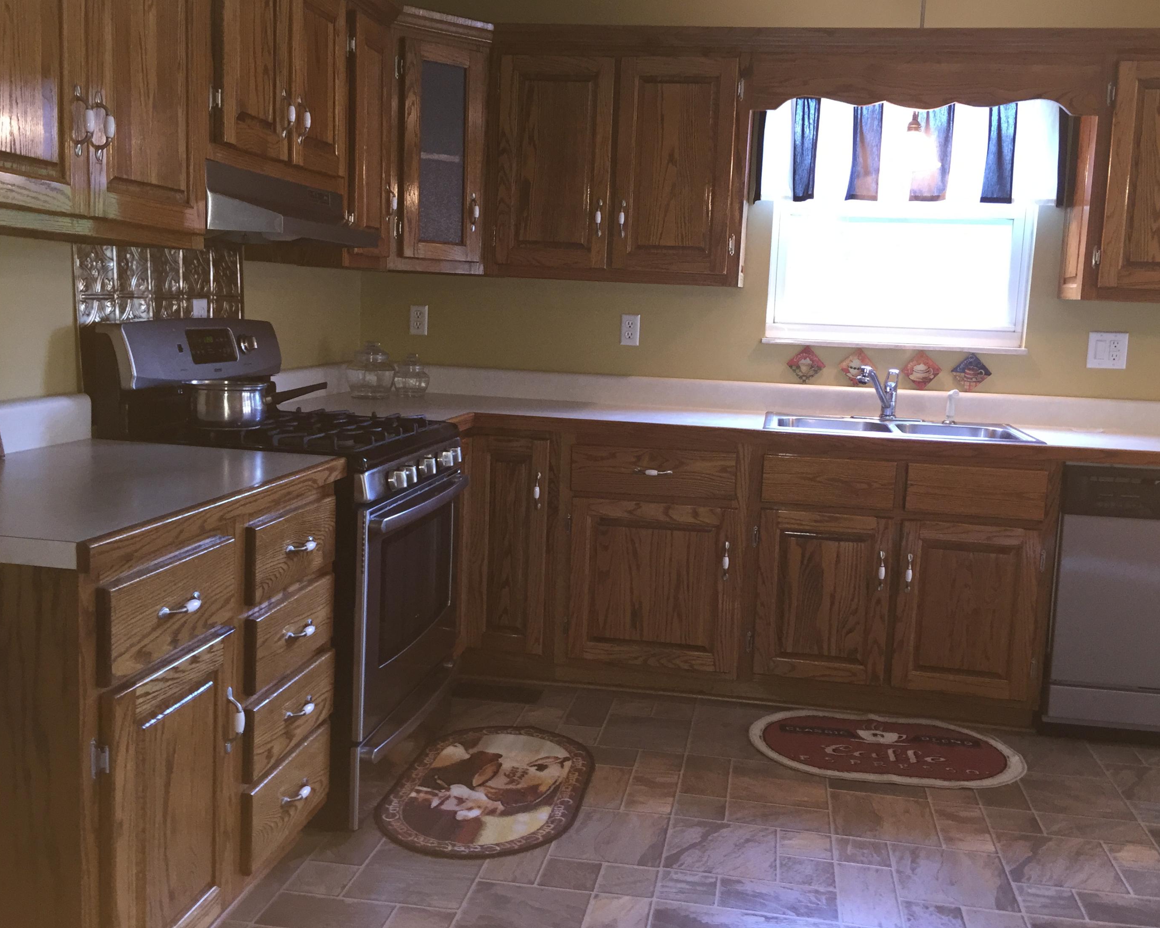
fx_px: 1064
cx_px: 617
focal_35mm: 31
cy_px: 455
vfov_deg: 47.1
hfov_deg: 57.1
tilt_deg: -8.7
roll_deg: -1.9
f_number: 2.2
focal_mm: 4.15
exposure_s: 1/30
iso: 160
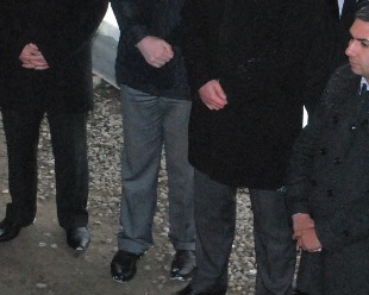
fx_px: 2141
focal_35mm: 196
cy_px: 143
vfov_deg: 7.9
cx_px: 217
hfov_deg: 9.9
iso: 1600
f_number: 10
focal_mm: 42
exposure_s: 1/100
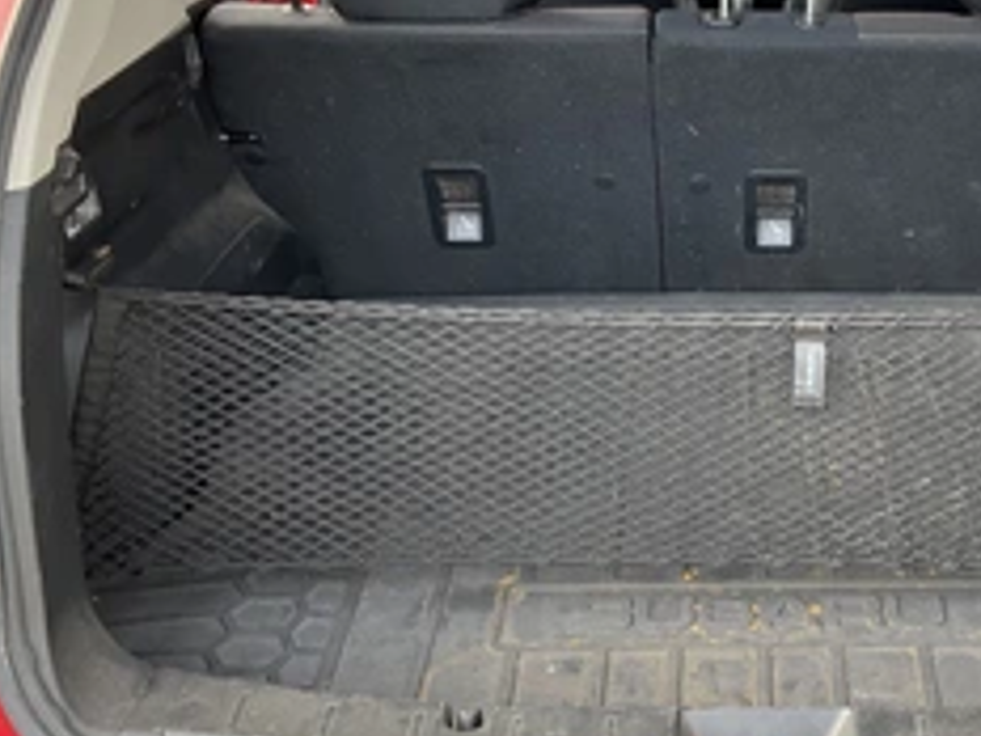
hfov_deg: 37.1
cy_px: 283
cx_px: 757
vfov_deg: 29.0
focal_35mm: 50
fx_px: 1417
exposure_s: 1/122
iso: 40
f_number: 1.8
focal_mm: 3
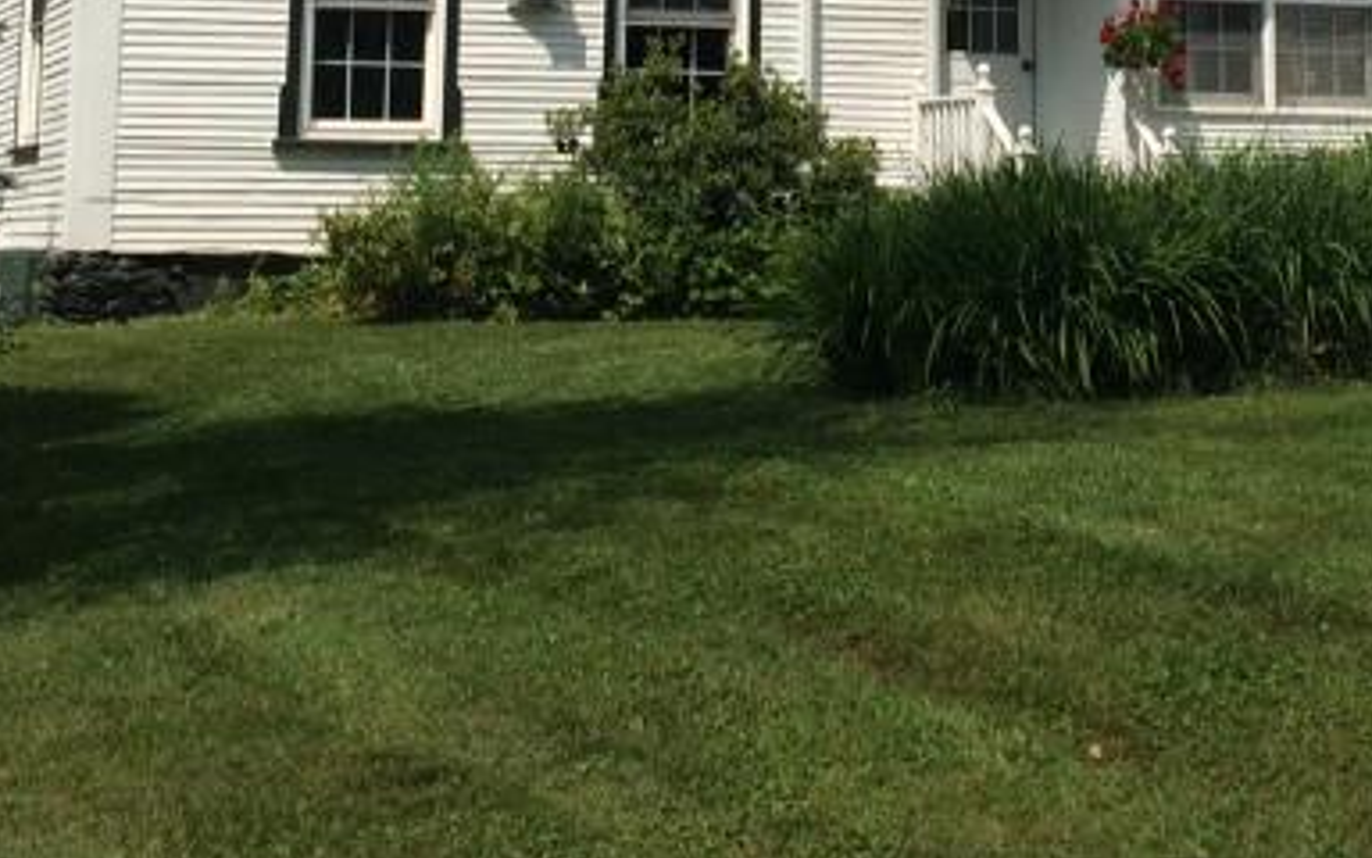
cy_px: -358
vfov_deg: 15.0
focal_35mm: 82
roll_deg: -0.2
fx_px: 3066
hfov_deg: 25.1
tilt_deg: +8.9
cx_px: 929
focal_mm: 4.15
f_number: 2.2
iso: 32
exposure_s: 1/4115
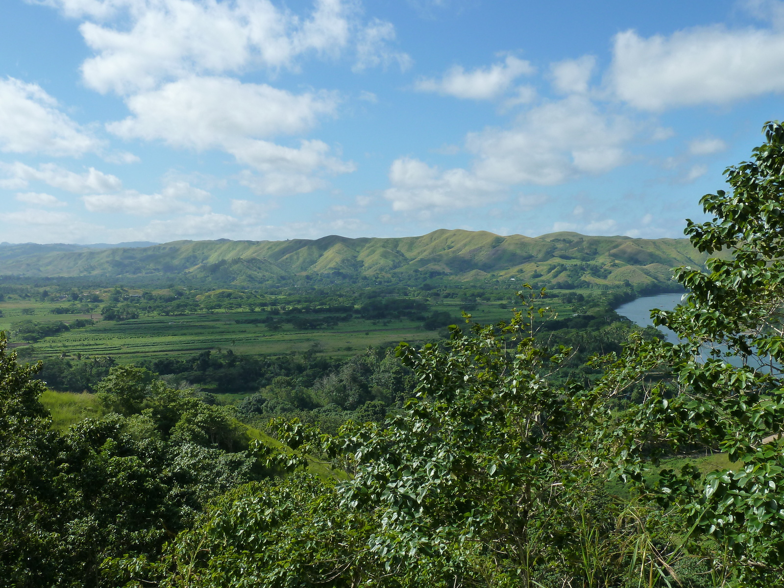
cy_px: 294
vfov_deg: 36.0
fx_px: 906
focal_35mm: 40
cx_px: 392
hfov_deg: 46.8
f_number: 5
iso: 125
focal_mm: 6.5
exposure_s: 1/500
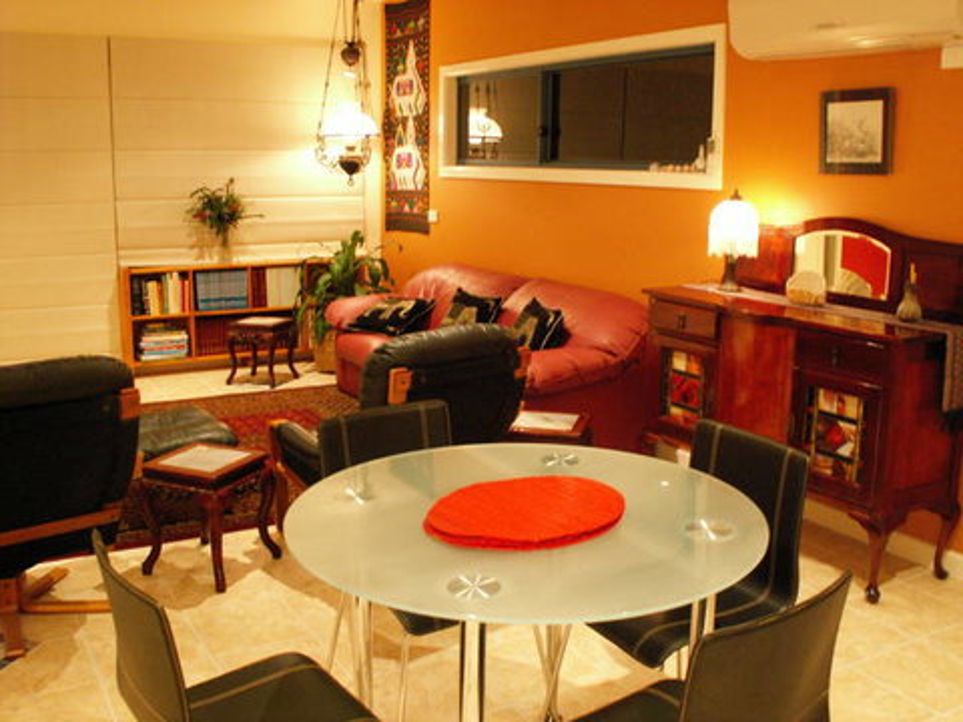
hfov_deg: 52.6
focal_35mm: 35
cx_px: 482
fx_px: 974
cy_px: 361
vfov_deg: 40.7
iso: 160
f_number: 2.8
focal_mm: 5.86
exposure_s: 1/2.5
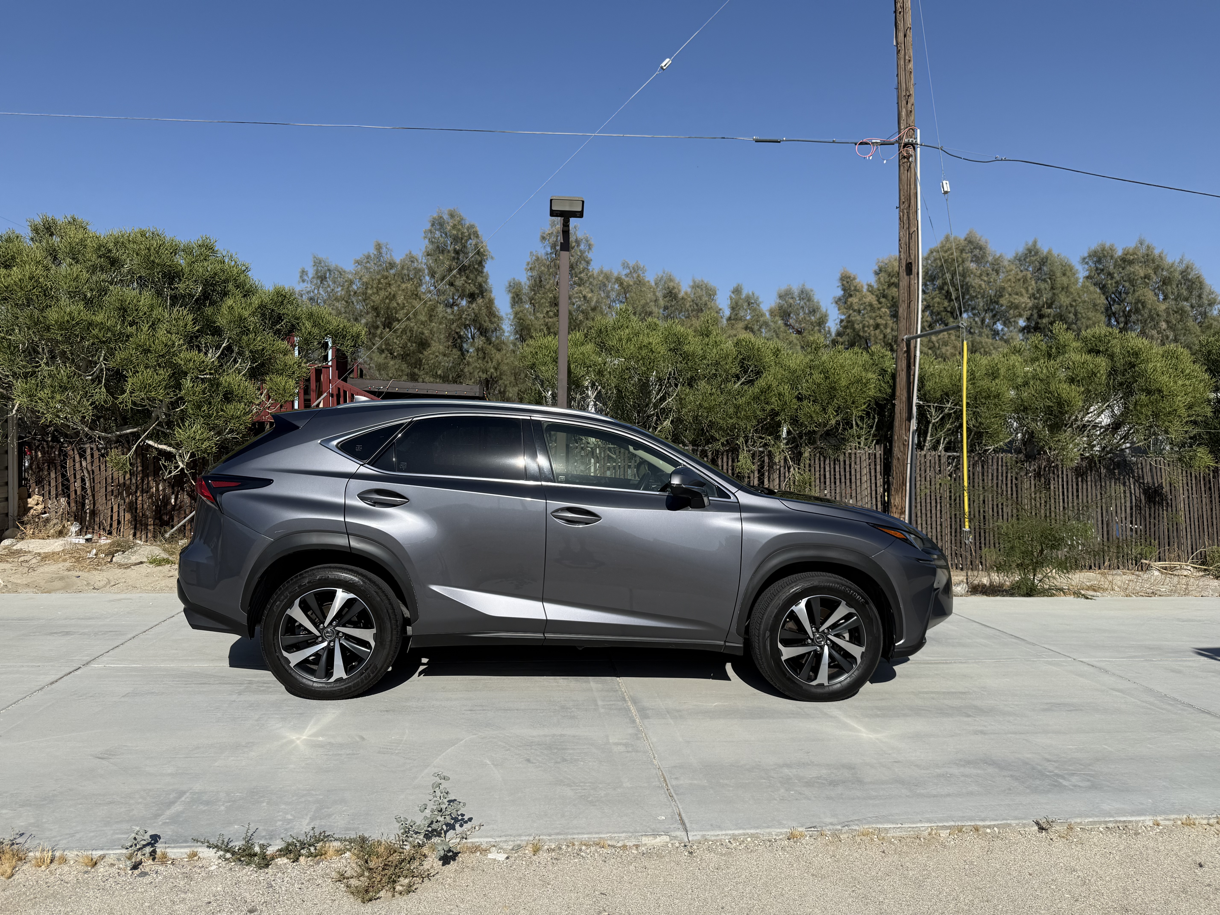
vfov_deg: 56.8
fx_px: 846
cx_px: 610
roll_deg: -1.0
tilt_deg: -1.6
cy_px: 458
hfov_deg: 71.6
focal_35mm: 24
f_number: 1.78
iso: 80
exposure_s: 1/6711
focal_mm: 6.76
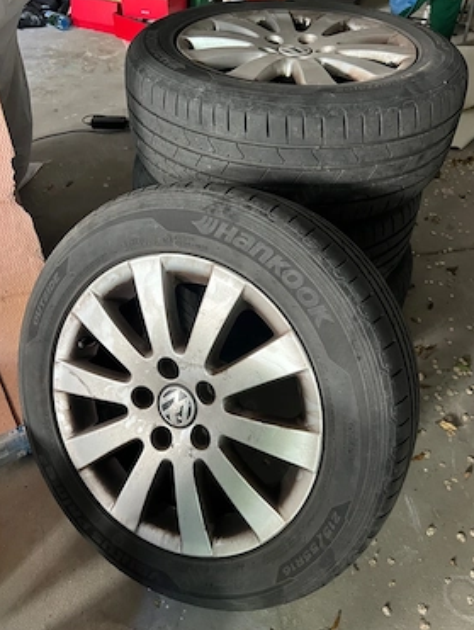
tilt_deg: -44.4
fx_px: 510
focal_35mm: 28
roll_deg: -0.9
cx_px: 236
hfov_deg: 49.8
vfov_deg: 63.4
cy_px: 328
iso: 500
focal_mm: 5.7
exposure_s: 1/60
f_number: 1.5
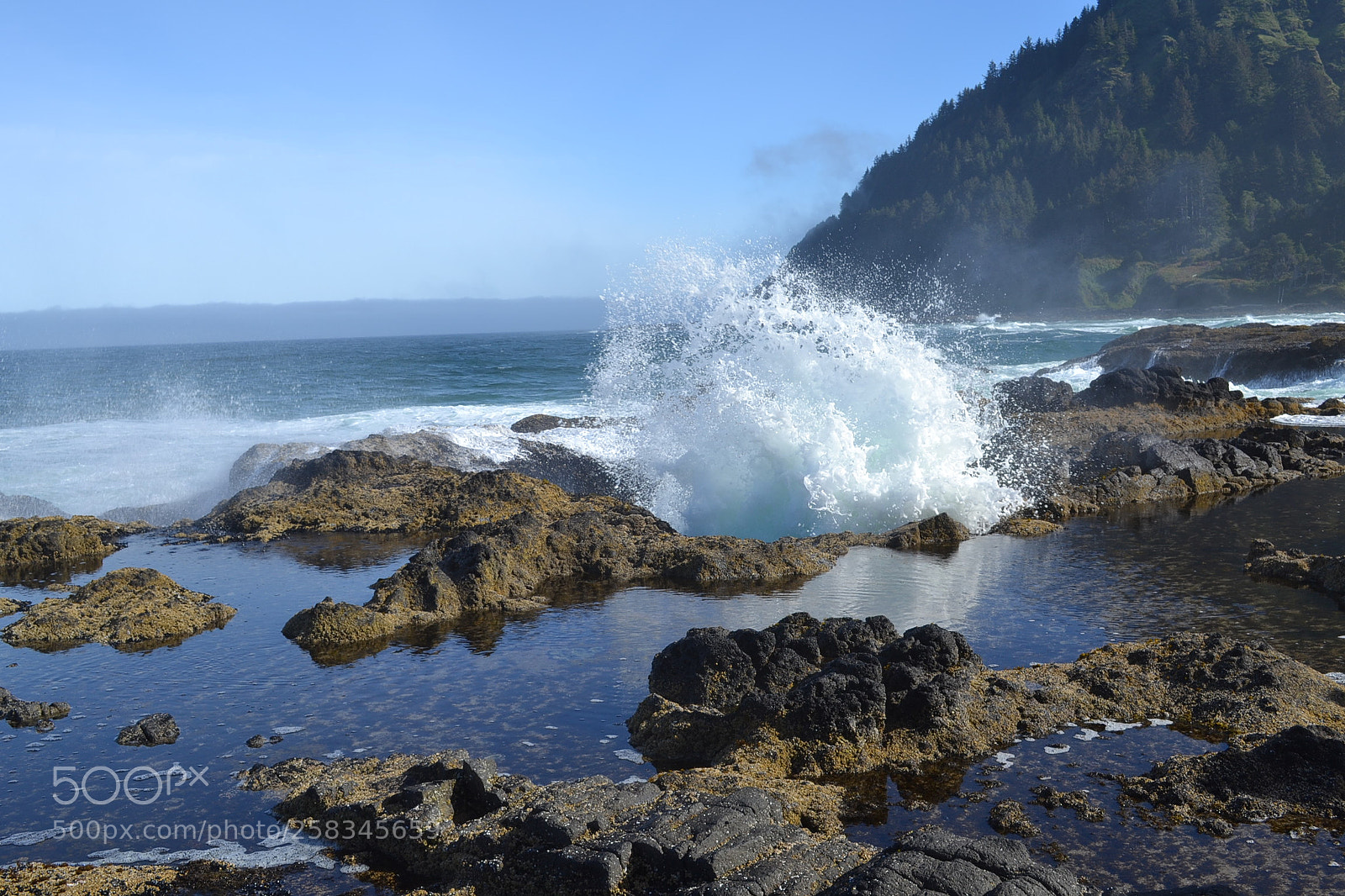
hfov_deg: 53.1
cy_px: 448
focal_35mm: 36
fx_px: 1345
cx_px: 672
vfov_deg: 36.9
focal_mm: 24
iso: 100
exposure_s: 1/250
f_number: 8
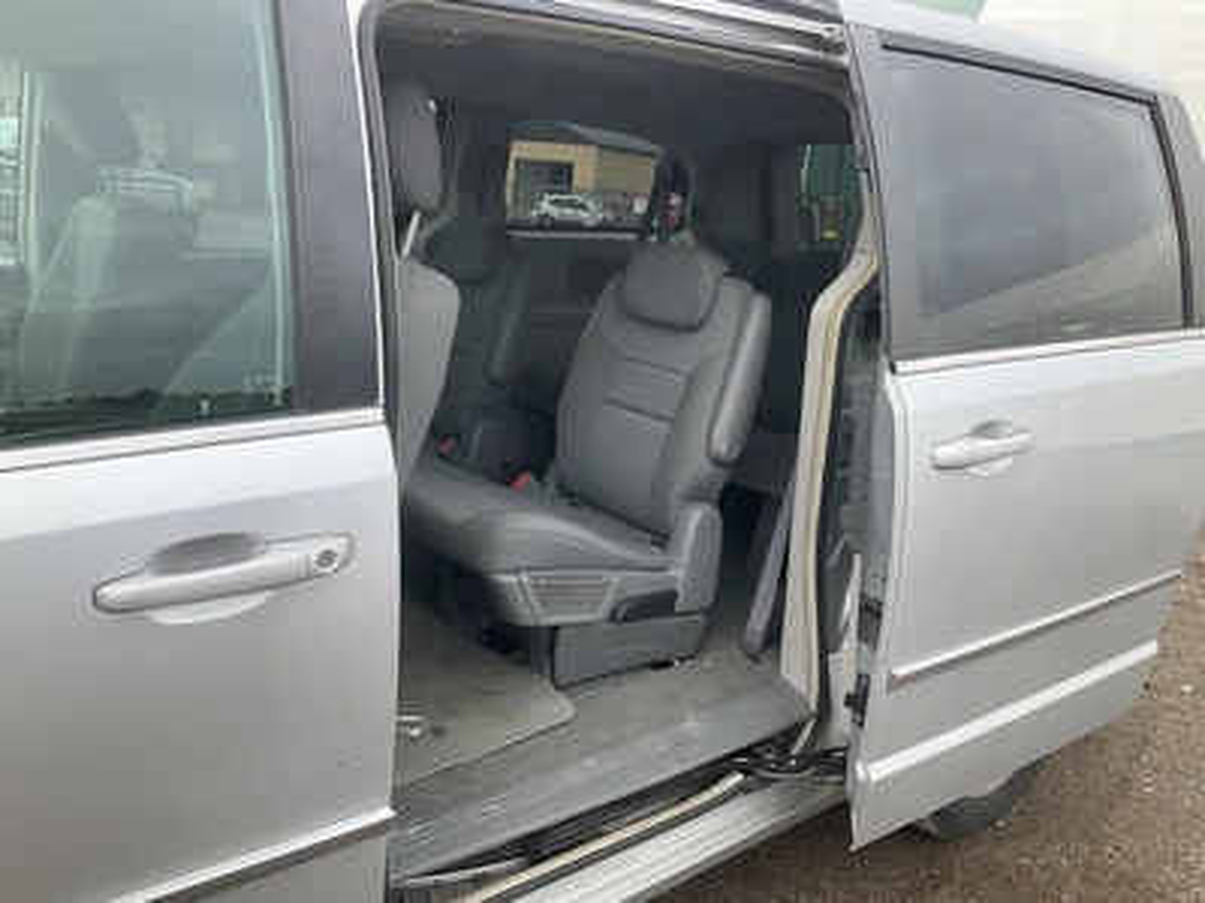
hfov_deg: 61.7
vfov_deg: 48.2
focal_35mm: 29
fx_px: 1010
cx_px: 602
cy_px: 452
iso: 25
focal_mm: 3
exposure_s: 1/478
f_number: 1.8
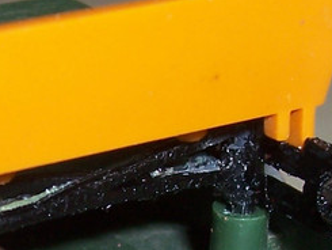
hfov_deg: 10.7
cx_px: -16
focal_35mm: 183
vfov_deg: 8.1
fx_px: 1756
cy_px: 287
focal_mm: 7
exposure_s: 1/60
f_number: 3
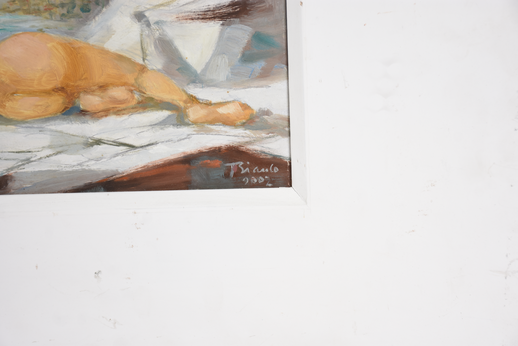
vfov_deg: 17.5
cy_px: 173
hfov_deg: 26.0
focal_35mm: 78
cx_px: 259
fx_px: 1122
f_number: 5.6
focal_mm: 52
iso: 200
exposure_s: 1/60
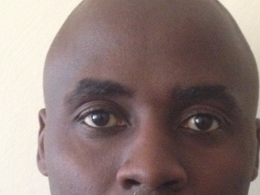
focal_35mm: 95
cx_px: 195
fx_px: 713
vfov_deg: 15.3
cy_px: 199
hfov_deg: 20.5
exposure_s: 1/15
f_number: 2.4
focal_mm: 4.28
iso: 500
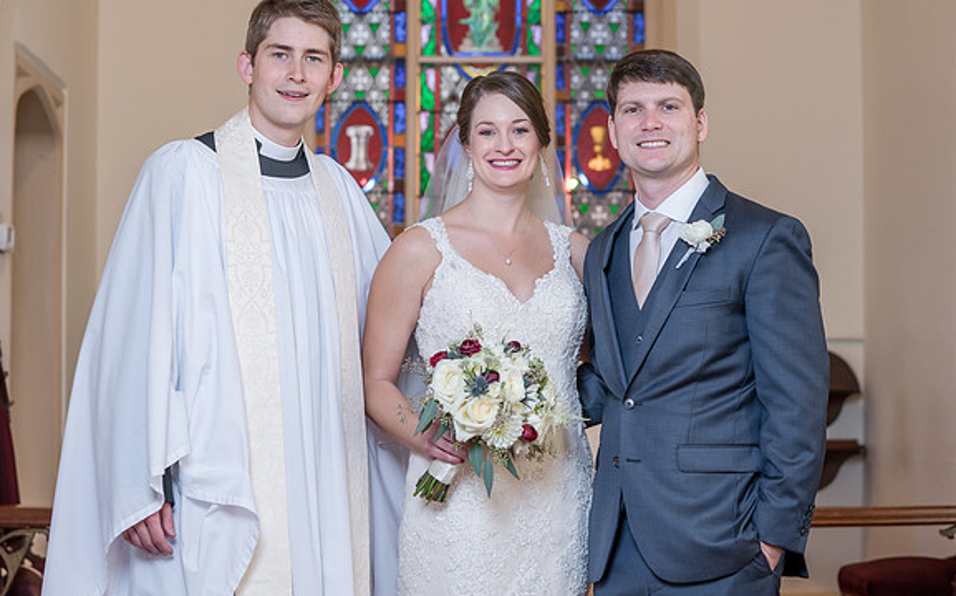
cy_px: 278
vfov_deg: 16.7
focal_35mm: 78
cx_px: 474
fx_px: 2031
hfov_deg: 26.5
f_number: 4
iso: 800
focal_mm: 70
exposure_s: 1/200
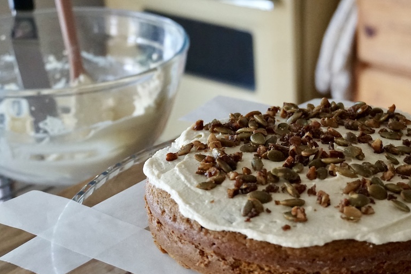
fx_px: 889
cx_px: 308
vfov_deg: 17.5
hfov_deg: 25.7
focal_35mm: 78
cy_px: 143
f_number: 4.5
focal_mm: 31
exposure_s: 1/160
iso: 4000
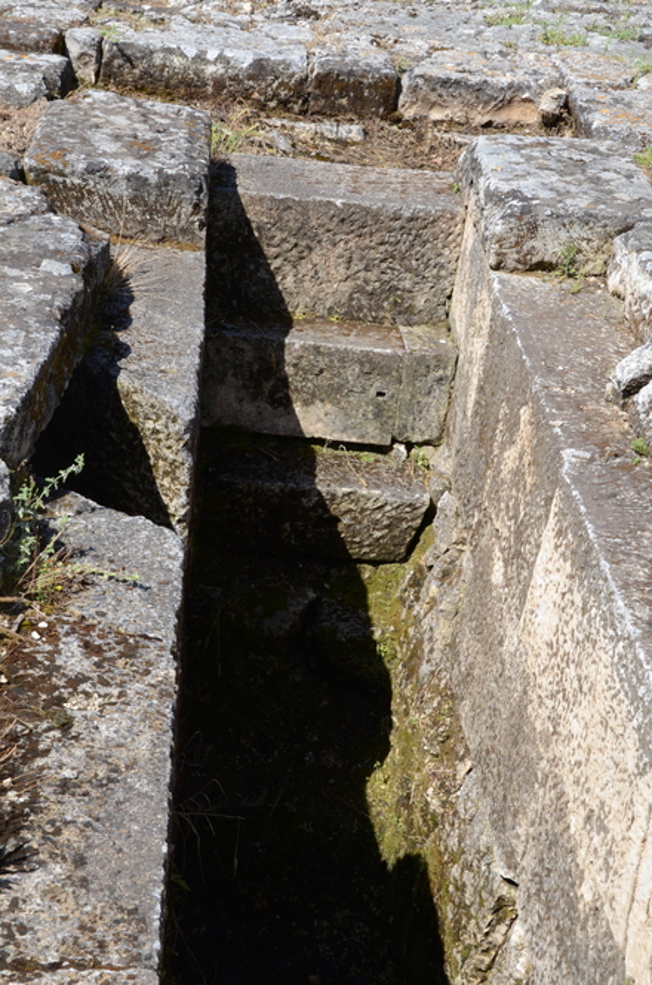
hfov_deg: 23.7
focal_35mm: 57
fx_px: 1555
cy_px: 492
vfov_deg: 35.1
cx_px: 326
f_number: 14
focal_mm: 38
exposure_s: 1/500
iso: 1000
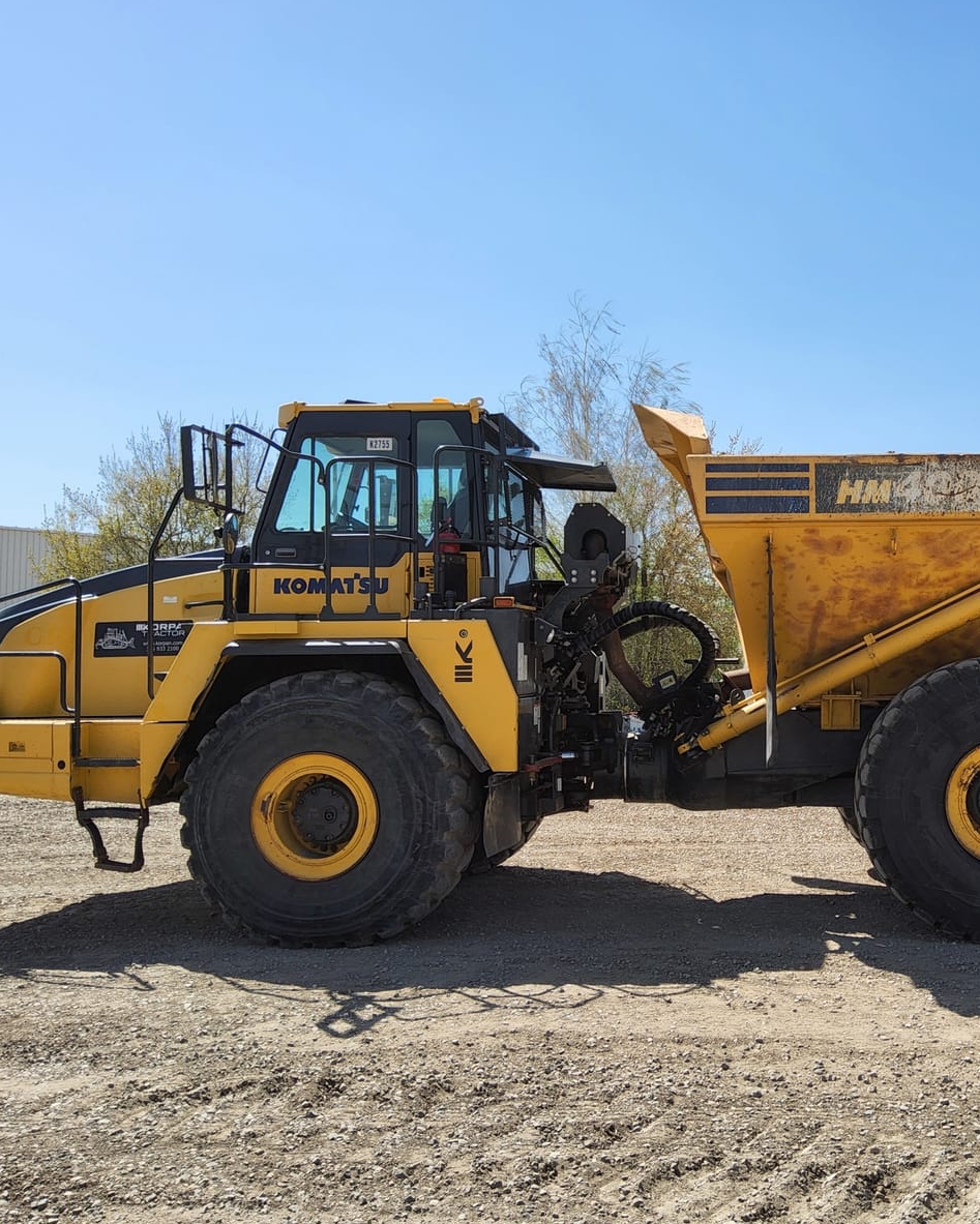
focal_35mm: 33
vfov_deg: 54.2
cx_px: 744
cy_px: 617
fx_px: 1196
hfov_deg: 43.0
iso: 32
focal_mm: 3.08
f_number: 2
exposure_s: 1/1293
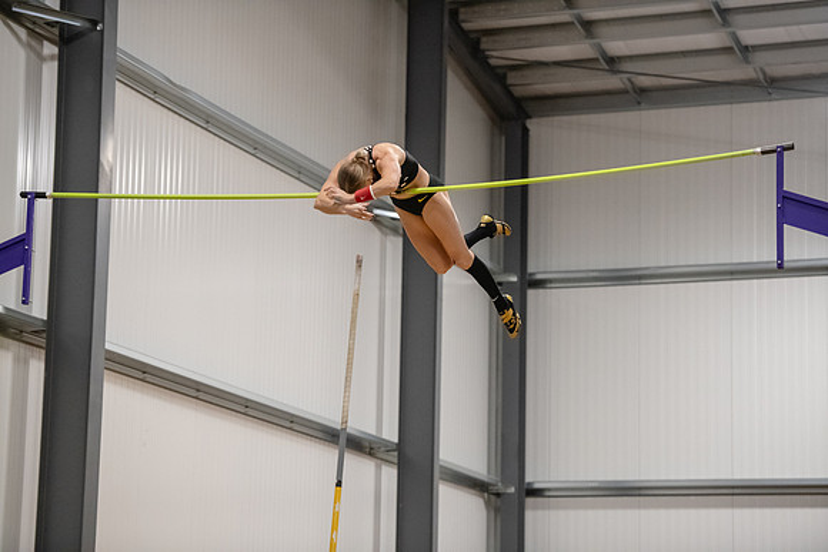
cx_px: 414
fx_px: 2761
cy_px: 276
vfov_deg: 11.4
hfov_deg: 17.1
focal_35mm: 120
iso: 6400
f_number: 2.8
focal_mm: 120
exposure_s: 1/800
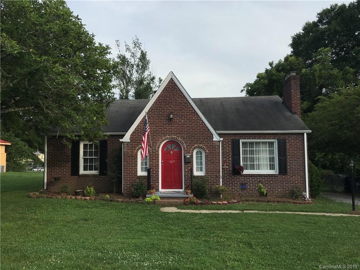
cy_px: 135
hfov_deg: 63.4
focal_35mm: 28
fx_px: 291
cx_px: 180
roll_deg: +0.5
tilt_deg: +5.3
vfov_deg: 49.7
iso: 20
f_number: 1.8
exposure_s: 1/1742
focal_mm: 3.99
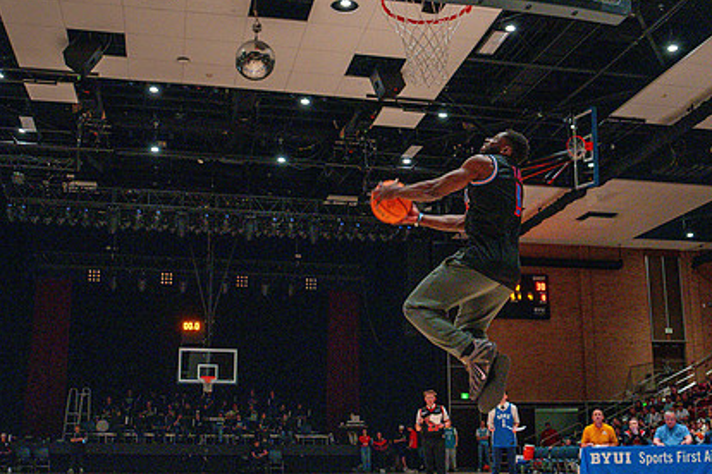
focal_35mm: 44
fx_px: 870
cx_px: 368
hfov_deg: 44.5
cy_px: 241
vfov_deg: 30.5
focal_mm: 24
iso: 6400
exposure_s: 1/400
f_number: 3.2
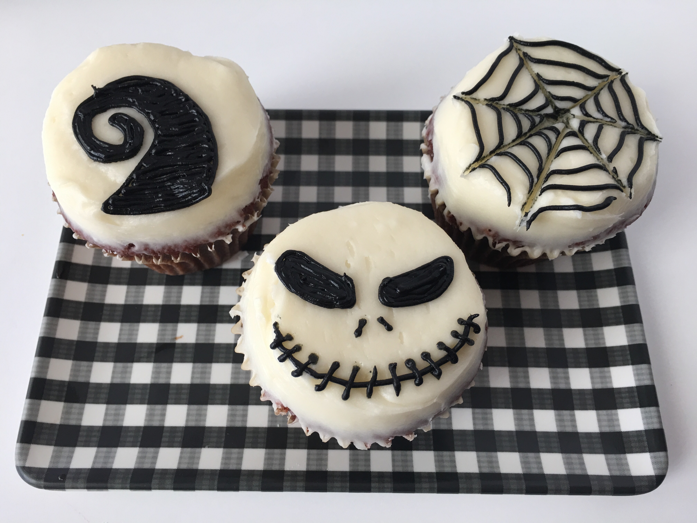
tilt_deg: -65.8
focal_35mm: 29
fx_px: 584
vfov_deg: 48.2
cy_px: 262
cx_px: 348
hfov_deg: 61.7
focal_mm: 4.15
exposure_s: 1/40
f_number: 2.2
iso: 25
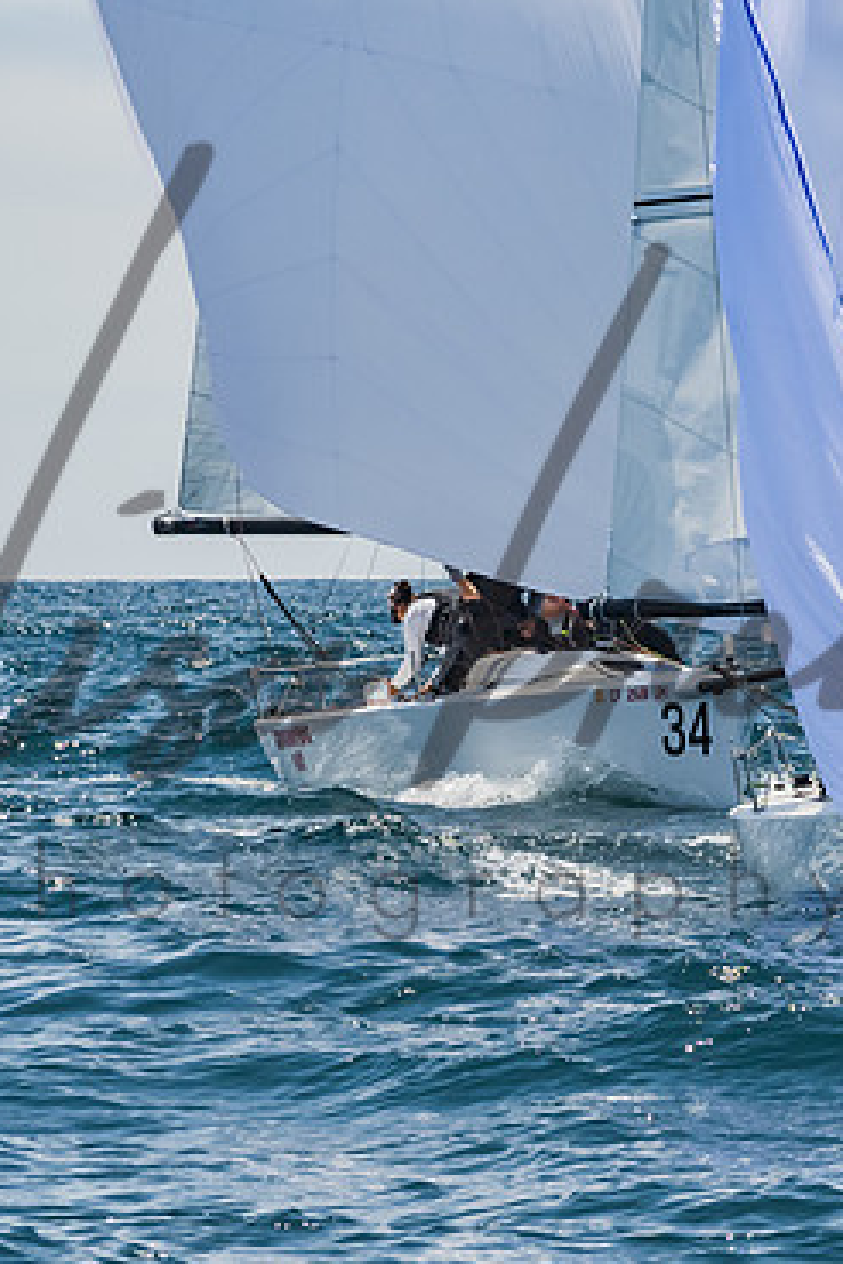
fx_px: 14822
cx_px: 546
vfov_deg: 4.9
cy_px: 762
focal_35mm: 422
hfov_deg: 3.3
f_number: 14
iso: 640
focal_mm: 155
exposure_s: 1/1000
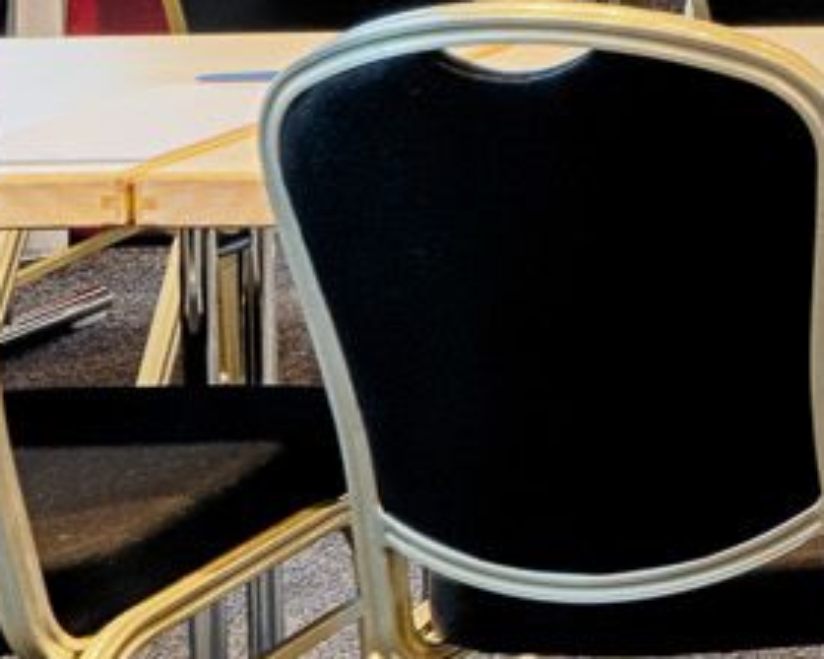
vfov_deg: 10.2
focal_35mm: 138
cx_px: 2652
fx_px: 3364
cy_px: -705
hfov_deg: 9.7
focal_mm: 20
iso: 100
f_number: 8
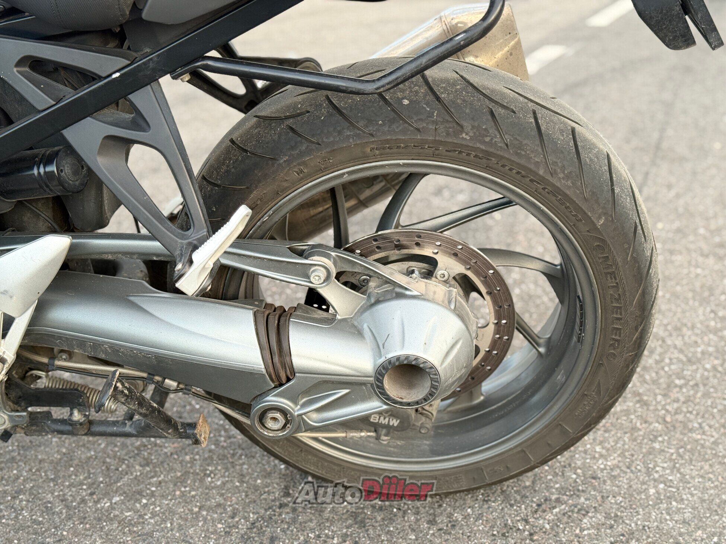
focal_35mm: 48
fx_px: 1007
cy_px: 272
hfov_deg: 39.7
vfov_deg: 30.3
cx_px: 363
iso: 125
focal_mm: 6.76
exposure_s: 1/242
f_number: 1.78
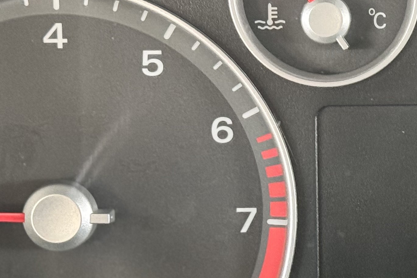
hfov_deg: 13.7
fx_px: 1703
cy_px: 138
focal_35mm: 147
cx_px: 453
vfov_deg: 9.3
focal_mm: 6.76
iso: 500
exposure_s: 1/33
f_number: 1.78
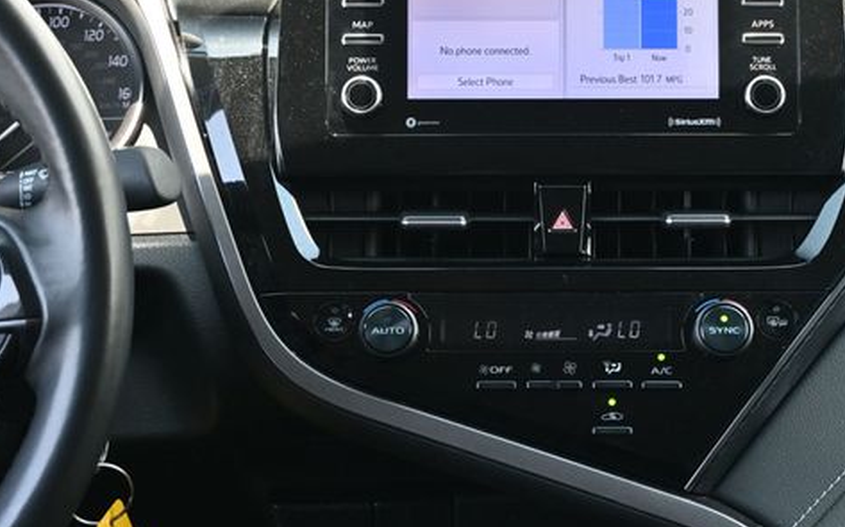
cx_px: 563
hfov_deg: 25.5
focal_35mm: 81
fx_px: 1857
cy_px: 157
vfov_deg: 16.1
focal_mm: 39
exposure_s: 1/125
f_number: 5.6
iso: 900
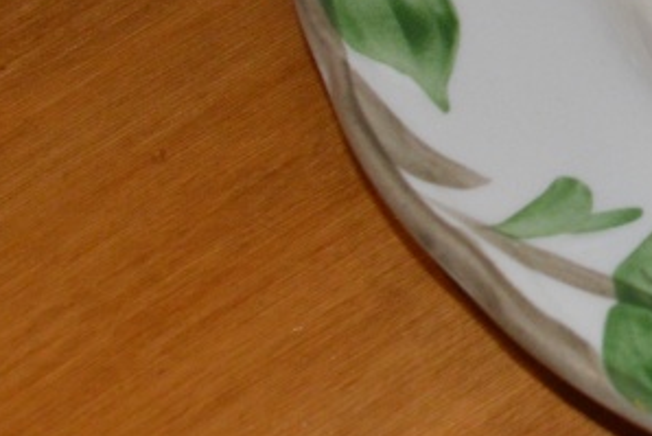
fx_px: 2609
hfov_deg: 13.3
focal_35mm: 144
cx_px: 1026
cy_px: -89
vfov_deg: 9.4
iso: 1600
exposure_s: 1/160
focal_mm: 28
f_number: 5.6
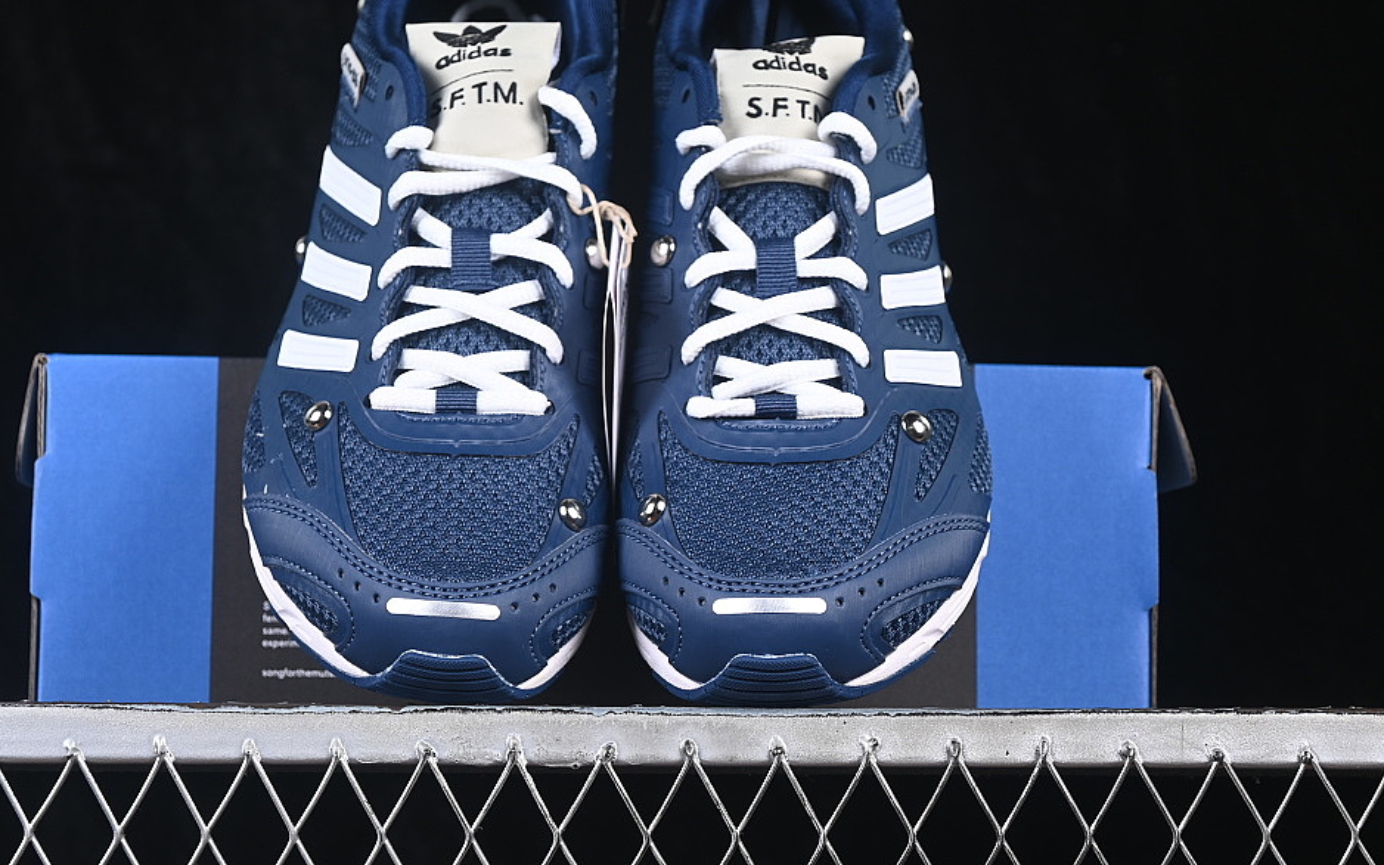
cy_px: 375
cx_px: 605
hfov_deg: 23.5
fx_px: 3319
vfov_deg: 14.8
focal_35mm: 88
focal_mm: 50
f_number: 6.3
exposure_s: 1/60
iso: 160
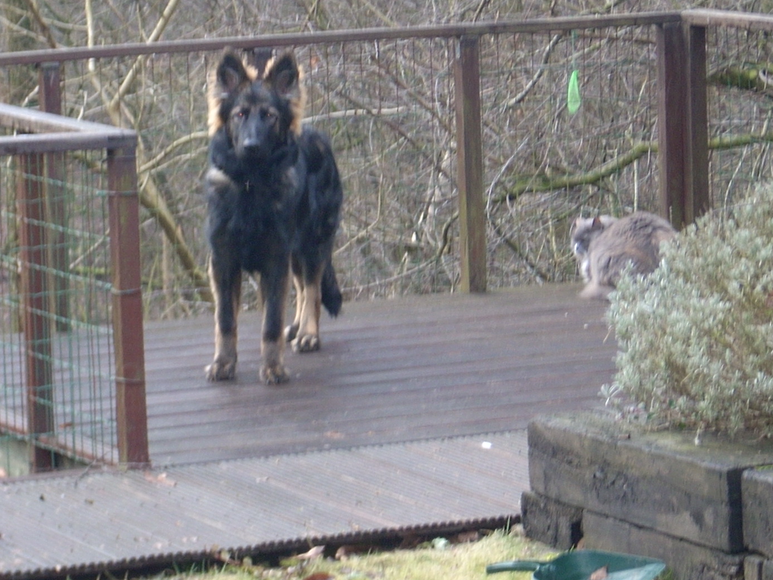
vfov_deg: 7.1
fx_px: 4667
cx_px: 268
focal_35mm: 209
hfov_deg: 9.5
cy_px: 148
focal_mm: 18.6
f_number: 5.2
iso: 64
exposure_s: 1/30
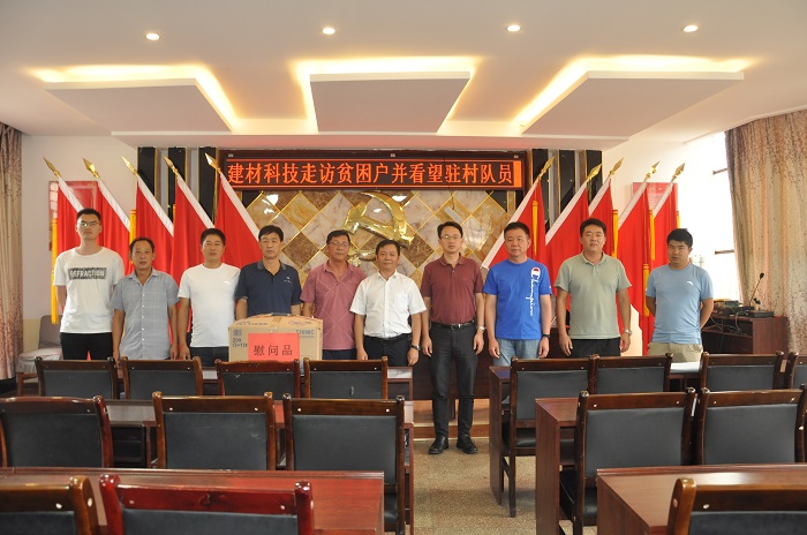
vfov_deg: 47.8
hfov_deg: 67.5
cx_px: 404
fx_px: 604
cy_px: 268
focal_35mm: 27
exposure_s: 1/100
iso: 800
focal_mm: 18
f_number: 4
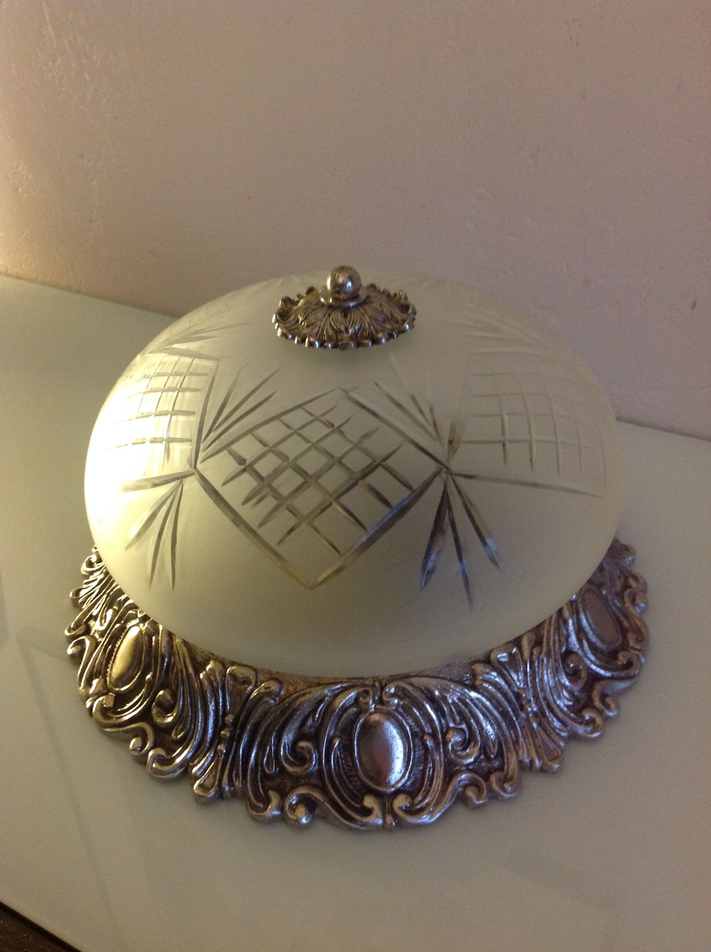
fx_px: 961
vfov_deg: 52.7
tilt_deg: -34.6
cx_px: 356
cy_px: 476
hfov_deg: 40.6
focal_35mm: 35
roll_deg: +3.4
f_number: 2.4
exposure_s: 1/15
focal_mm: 4.28
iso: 250
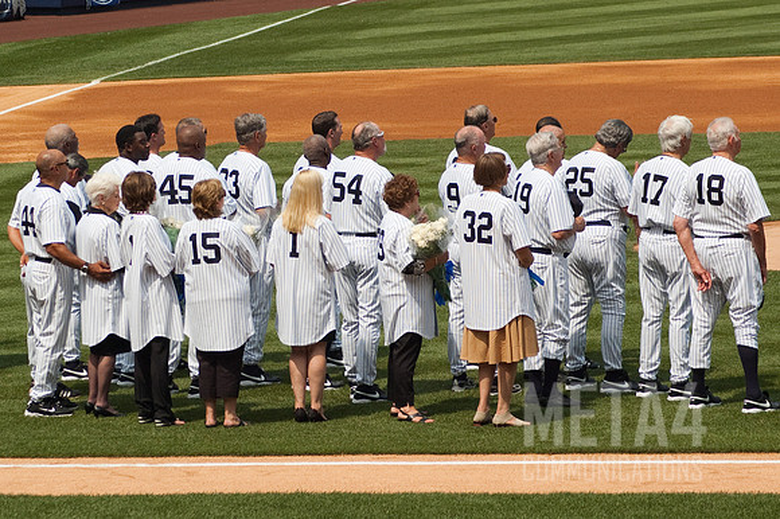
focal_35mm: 210
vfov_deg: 6.5
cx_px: 292
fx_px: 4549
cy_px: 259
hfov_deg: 9.8
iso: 320
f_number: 8
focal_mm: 112
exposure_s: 1/1000
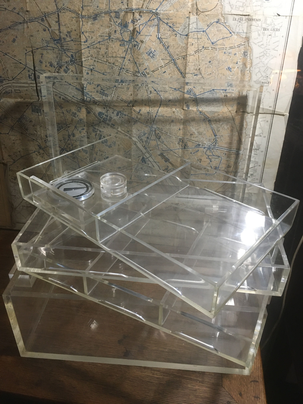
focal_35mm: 29
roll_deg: -0.6
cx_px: 152
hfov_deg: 48.2
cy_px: 202
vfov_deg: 61.7
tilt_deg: -32.2
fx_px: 338
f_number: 2.2
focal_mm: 4.15
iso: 200
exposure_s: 1/33
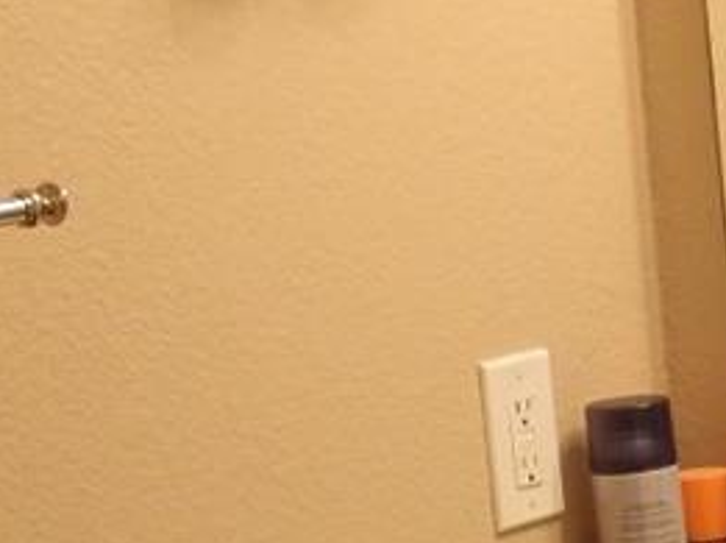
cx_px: 898
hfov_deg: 12.0
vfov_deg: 9.1
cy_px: 649
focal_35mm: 161
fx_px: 3372
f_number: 1.8
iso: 125
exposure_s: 1/60
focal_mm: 6
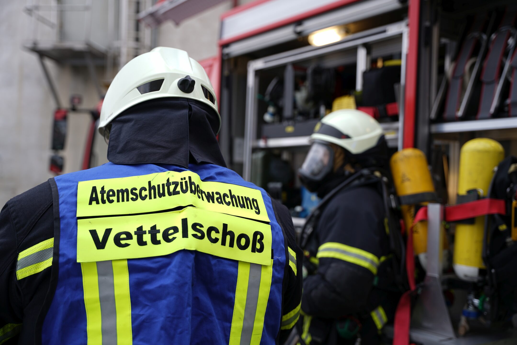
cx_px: 258
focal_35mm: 42
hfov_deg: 46.3
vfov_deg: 31.8
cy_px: 172
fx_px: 605
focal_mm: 42.1
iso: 50
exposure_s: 1/60
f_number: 2.8
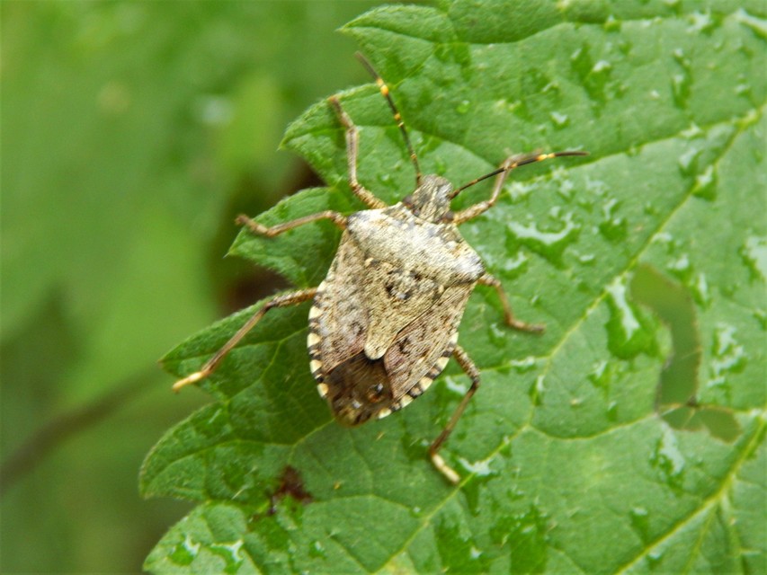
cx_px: 384
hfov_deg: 15.1
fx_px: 2903
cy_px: 288
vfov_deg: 11.3
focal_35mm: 131
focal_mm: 23.4
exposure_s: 1/30
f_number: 4.8
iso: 360
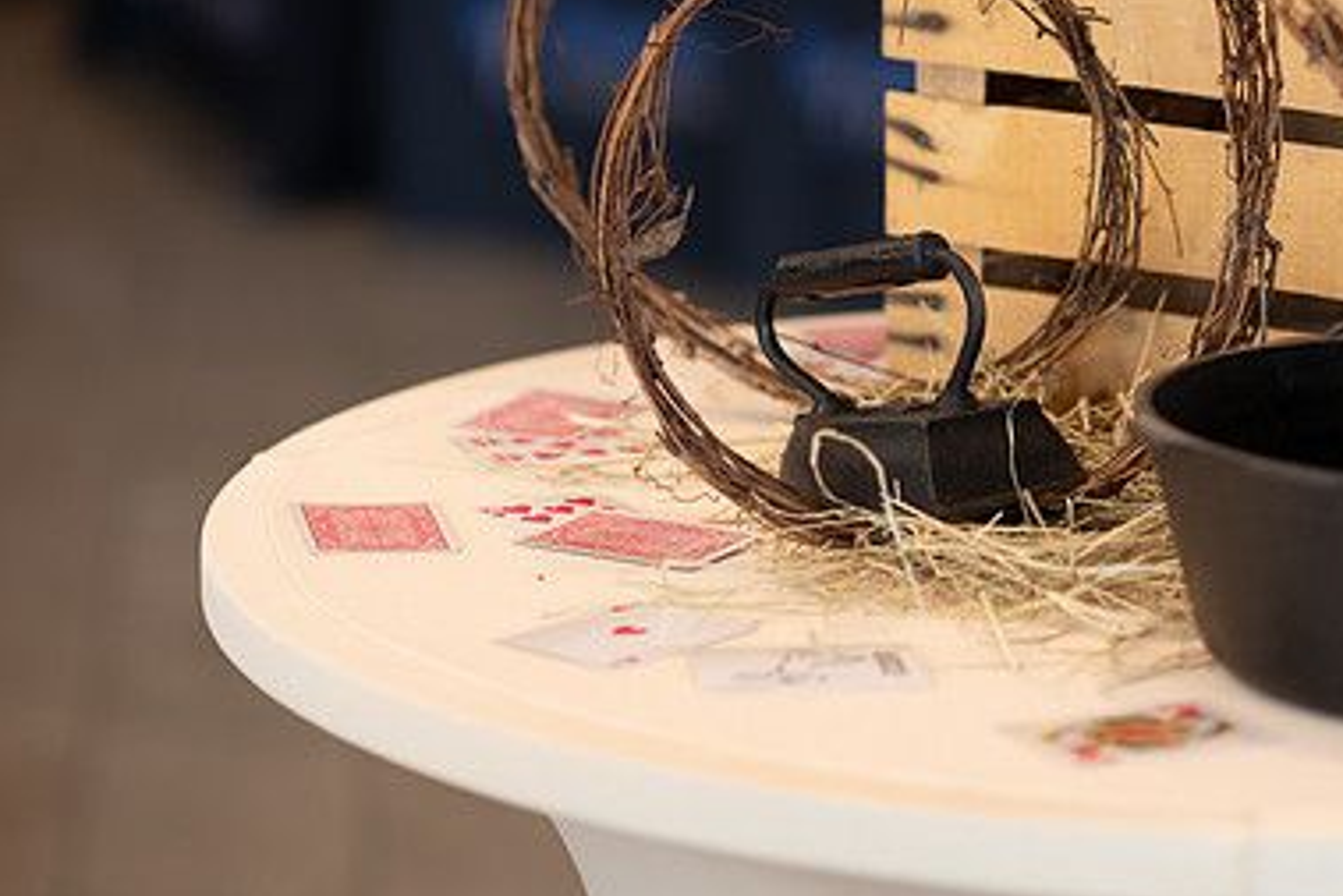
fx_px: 4851
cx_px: 992
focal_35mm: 130
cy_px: 257
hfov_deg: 15.7
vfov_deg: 10.5
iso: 250
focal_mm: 85
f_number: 2.5
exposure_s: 1/200
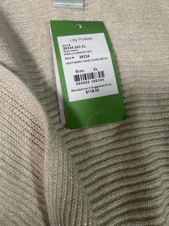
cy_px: 113
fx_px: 169
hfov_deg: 53.1
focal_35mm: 26
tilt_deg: -76.7
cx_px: 84
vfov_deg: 67.3
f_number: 1.6
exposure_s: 1/50
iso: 200
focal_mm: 4.2
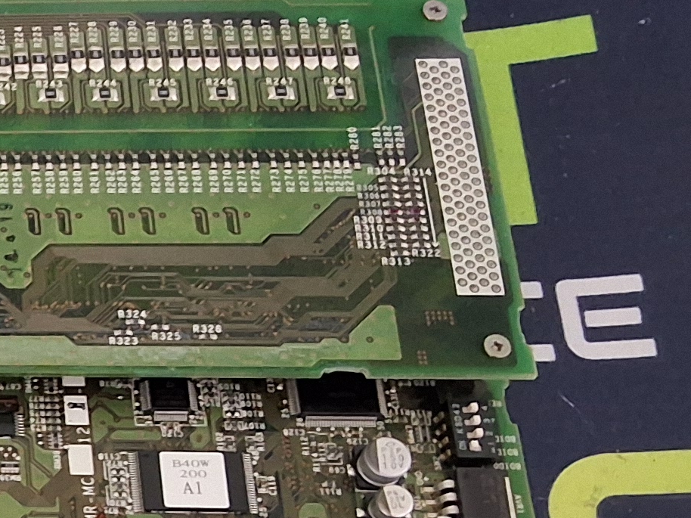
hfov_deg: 16.6
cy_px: 475
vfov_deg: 14.6
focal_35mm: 100
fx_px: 1996
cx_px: -528
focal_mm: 2.91
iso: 250
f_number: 1.9
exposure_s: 1/24
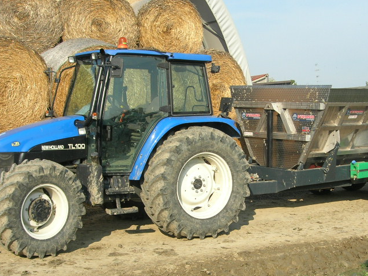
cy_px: 178
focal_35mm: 61
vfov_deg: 23.9
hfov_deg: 31.5
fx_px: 648
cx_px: 241
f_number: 4.8
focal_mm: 7.8
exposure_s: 1/369
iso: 64
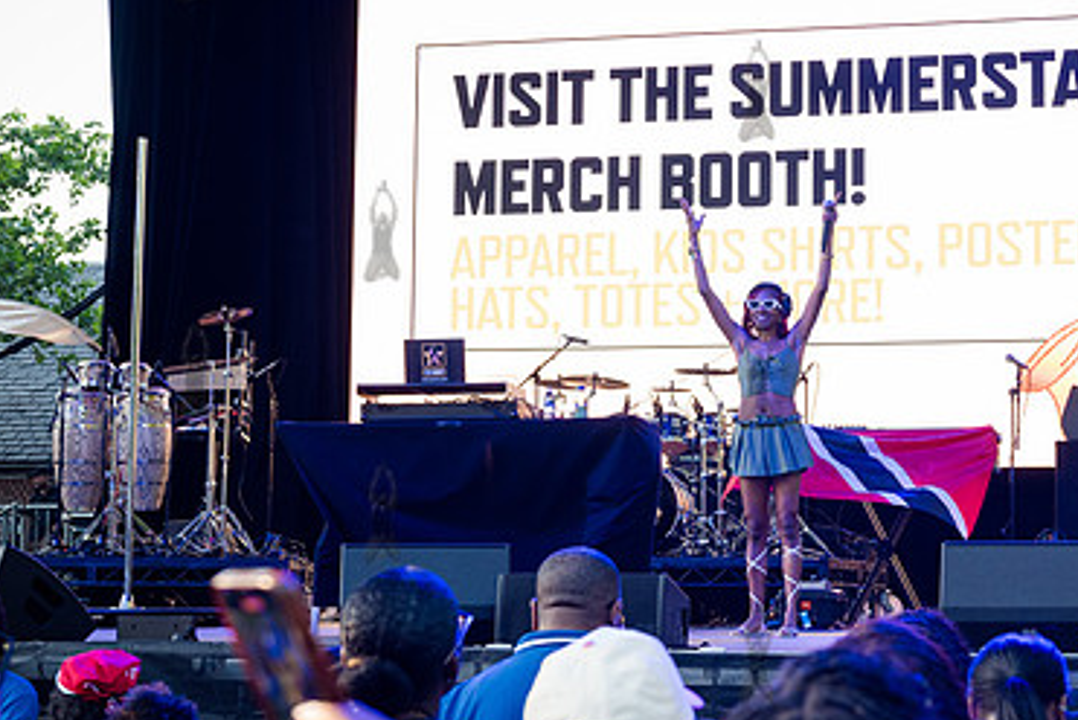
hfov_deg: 26.7
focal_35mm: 75
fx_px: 2248
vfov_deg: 18.2
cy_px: 370
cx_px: 755
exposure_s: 1/250
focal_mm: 48
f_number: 4.5
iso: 1000
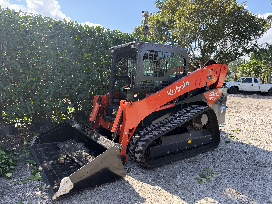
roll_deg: -2.7
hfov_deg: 71.6
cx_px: 136
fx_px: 189
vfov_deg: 56.8
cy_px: 102
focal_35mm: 24
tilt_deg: -6.5
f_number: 1.78
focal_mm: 6.76
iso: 100
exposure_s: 1/1337
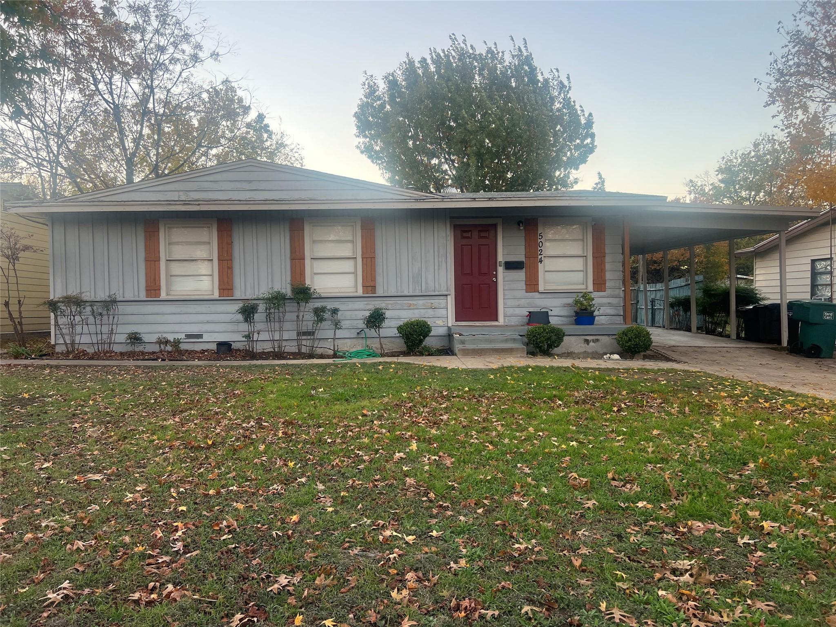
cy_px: 314
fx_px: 628
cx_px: 418
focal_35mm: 26
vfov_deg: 53.1
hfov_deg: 67.3
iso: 80
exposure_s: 1/121
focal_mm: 5.7
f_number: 1.5
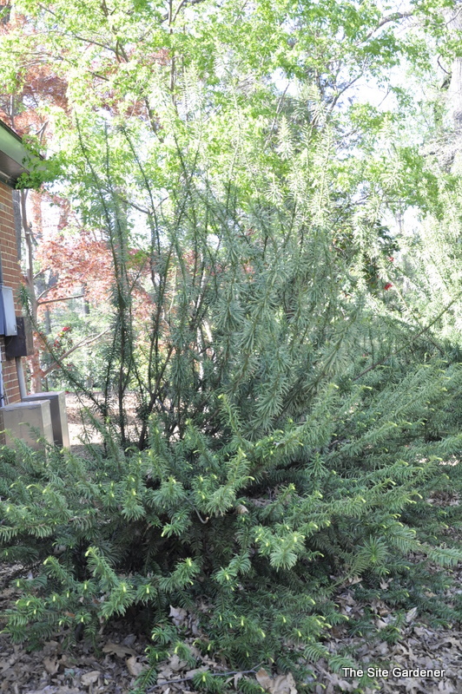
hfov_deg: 34.2
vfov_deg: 49.6
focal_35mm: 39
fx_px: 752
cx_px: 231
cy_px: 347
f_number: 6.3
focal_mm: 26
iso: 200
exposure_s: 1/40
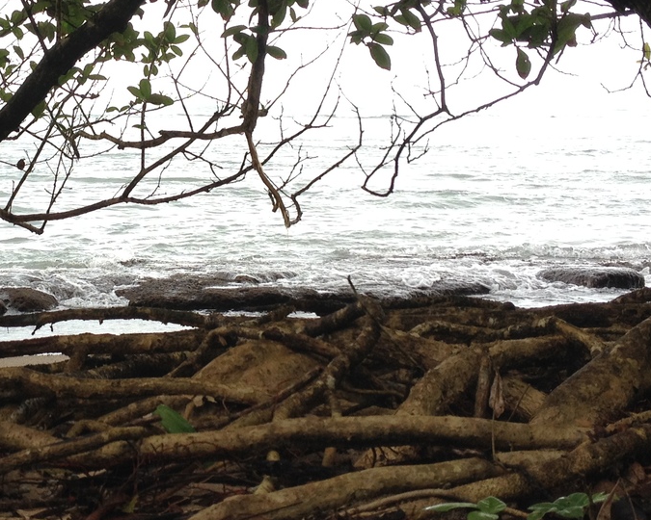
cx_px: 137
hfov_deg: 23.2
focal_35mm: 81
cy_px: 196
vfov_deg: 18.9
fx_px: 1561
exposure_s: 1/161
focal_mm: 4.28
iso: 50
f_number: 2.4
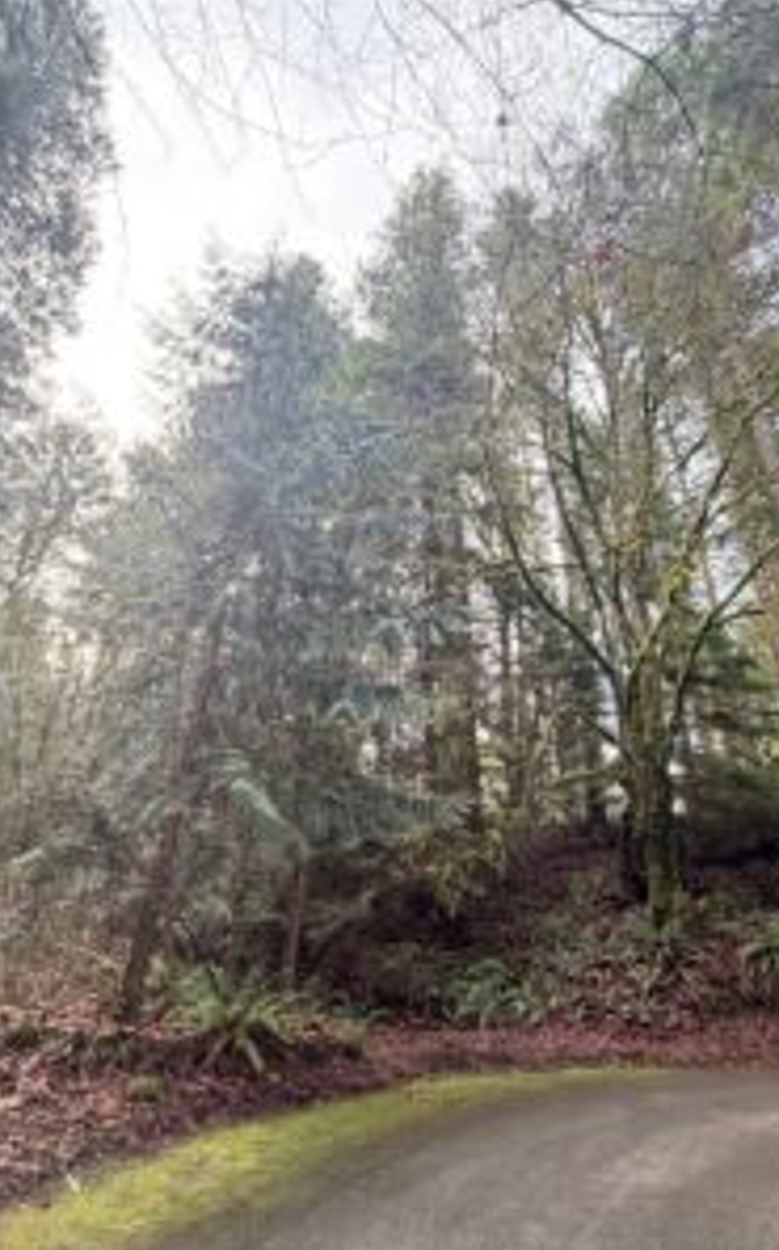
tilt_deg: +27.6
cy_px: 627
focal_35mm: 20
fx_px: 681
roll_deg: -0.7
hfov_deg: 59.5
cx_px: 400
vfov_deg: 85.1
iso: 320
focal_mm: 2.22
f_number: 2.2
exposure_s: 1/93
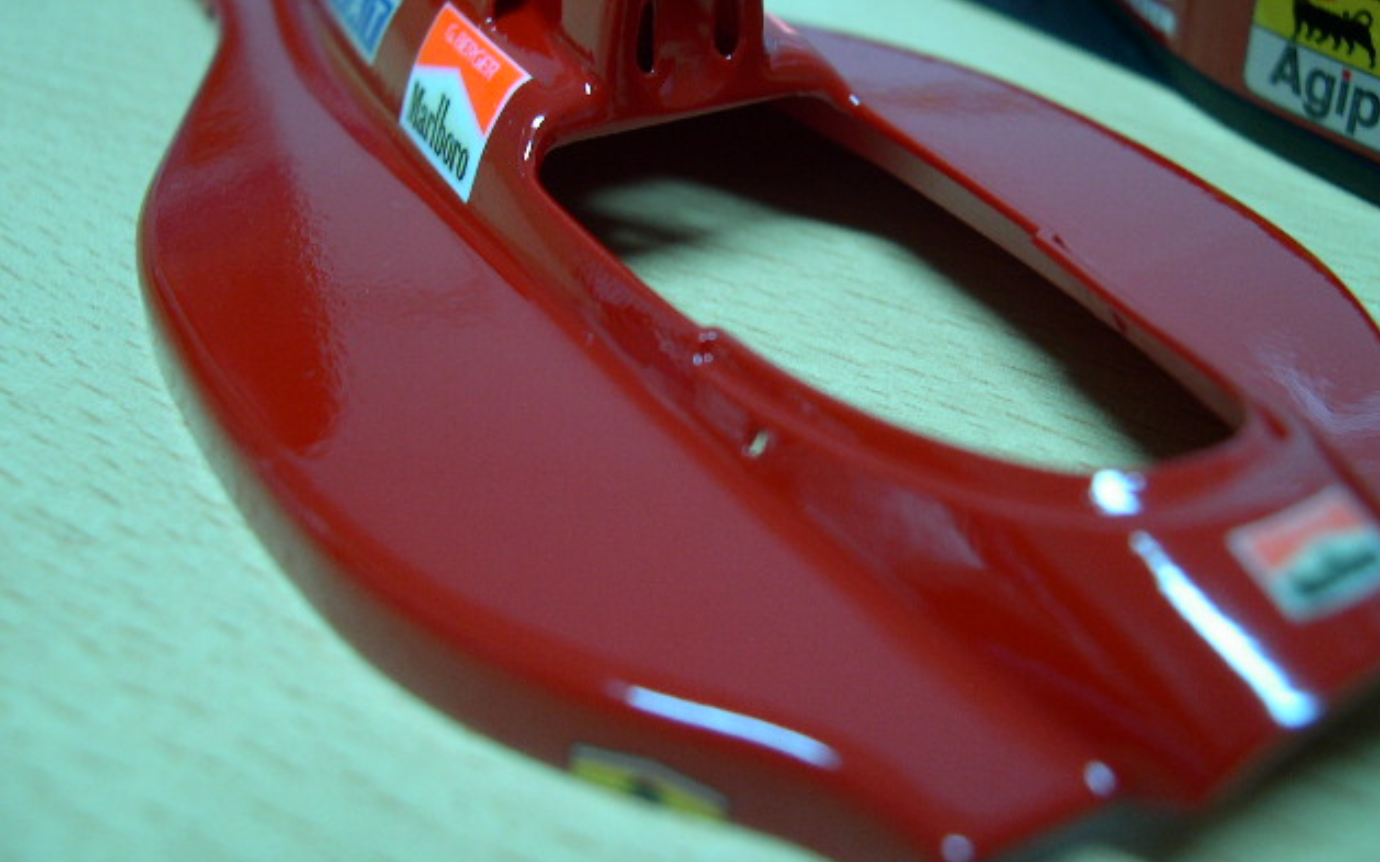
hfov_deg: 48.2
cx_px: 685
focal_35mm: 41
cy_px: 368
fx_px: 1542
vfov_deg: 31.2
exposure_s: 1/4.3
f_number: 2.8
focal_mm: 8
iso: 100
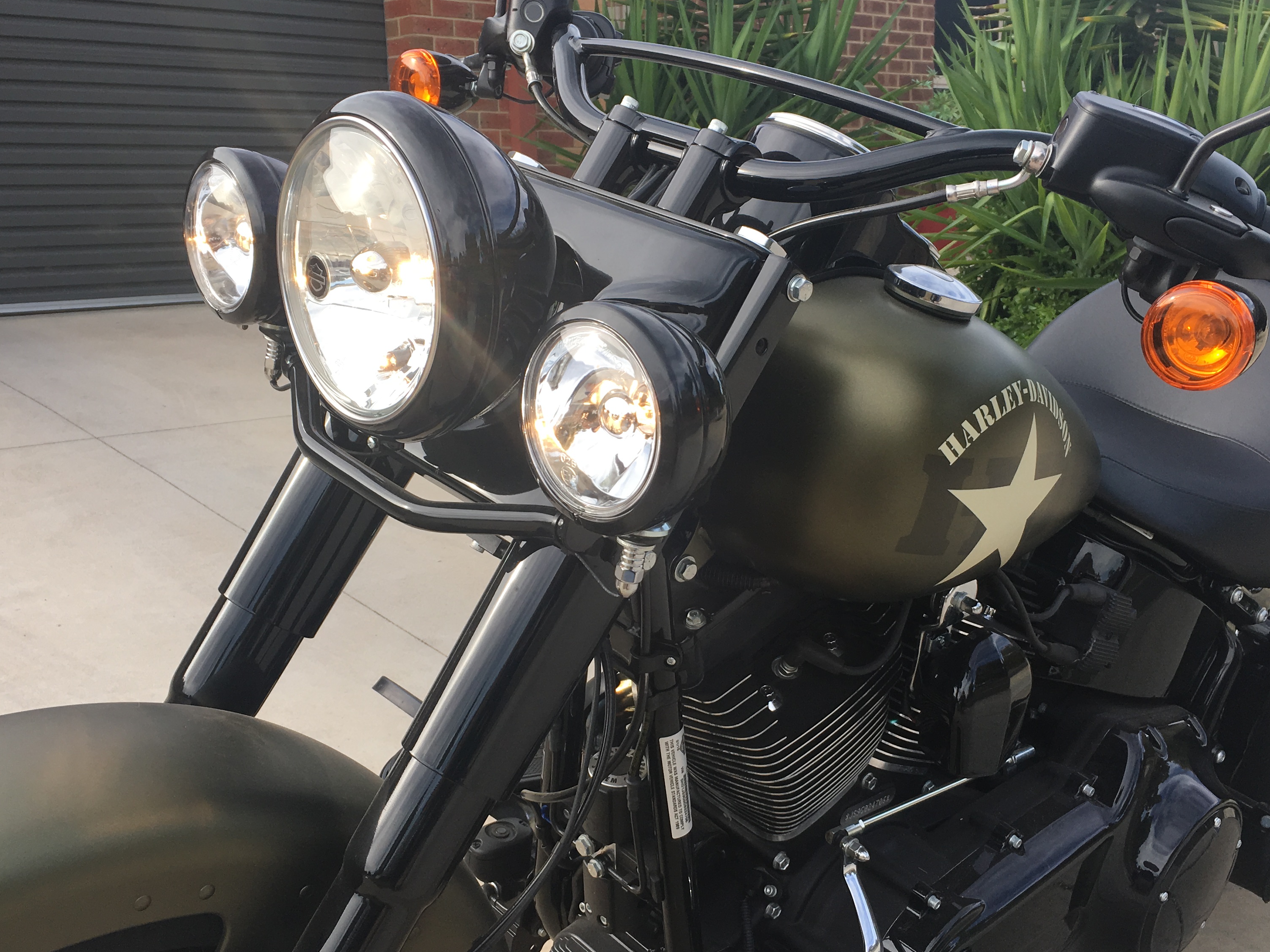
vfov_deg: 36.8
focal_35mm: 39
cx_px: 663
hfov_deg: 47.8
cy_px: 505
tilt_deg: -12.3
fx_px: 1431
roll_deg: +1.8
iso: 25
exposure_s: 1/460
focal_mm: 4.15
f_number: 2.2
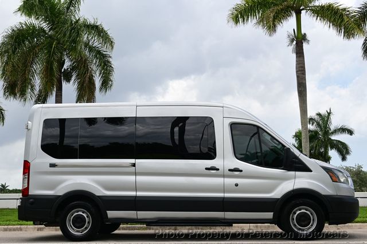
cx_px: 184
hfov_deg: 40.0
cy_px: 122
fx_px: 504
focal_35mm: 50
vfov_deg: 27.2
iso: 100
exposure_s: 1/250
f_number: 8
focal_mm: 33
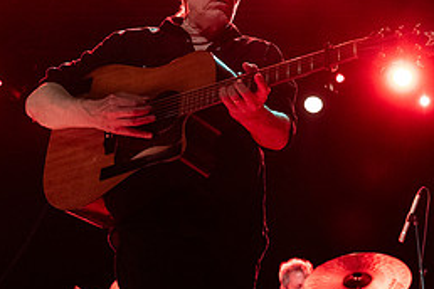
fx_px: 735
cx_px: 385
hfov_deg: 31.5
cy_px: 132
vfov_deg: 22.3
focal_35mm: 61
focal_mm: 24
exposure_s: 1/250
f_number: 3.2
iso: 2500
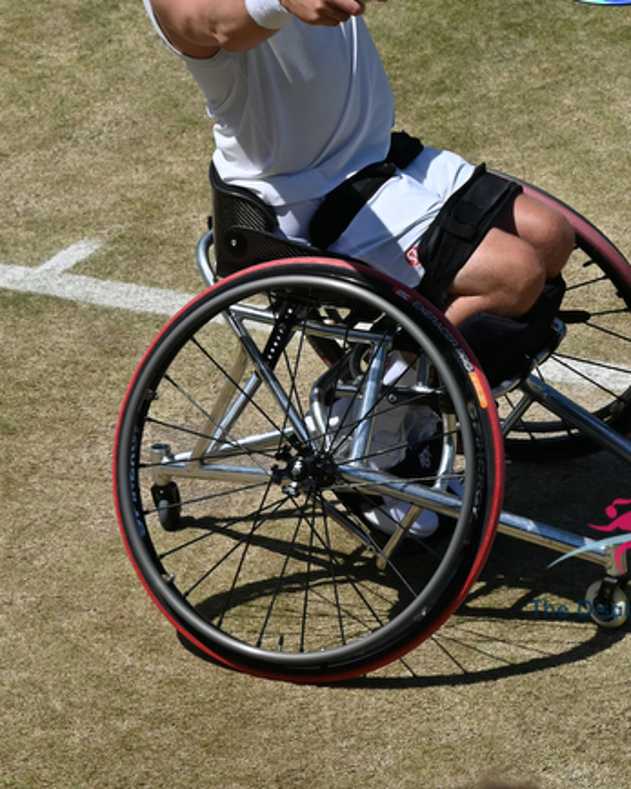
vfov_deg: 5.4
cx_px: 346
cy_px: 42
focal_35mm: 358
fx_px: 8360
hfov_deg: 4.3
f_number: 9
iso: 320
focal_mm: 130
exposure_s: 1/2000
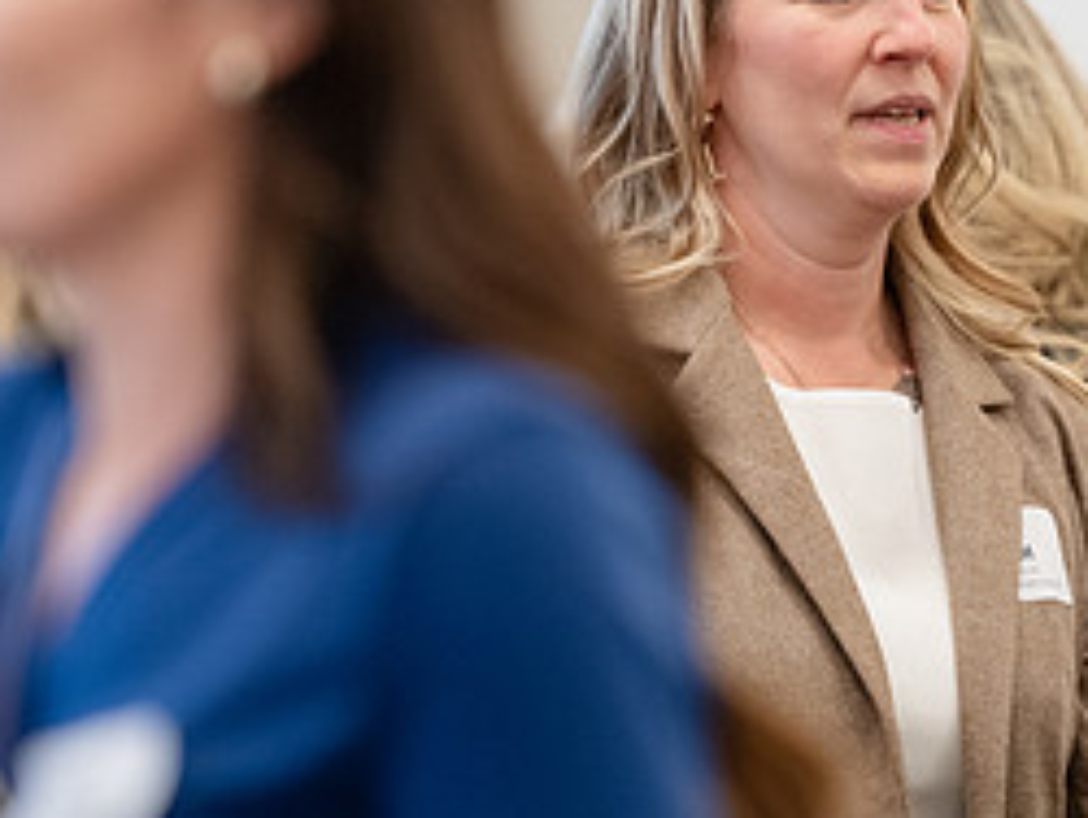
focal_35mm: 448
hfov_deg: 4.4
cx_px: 727
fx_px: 14094
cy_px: 220
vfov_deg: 3.3
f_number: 3.5
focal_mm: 200
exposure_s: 1/200
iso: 3200
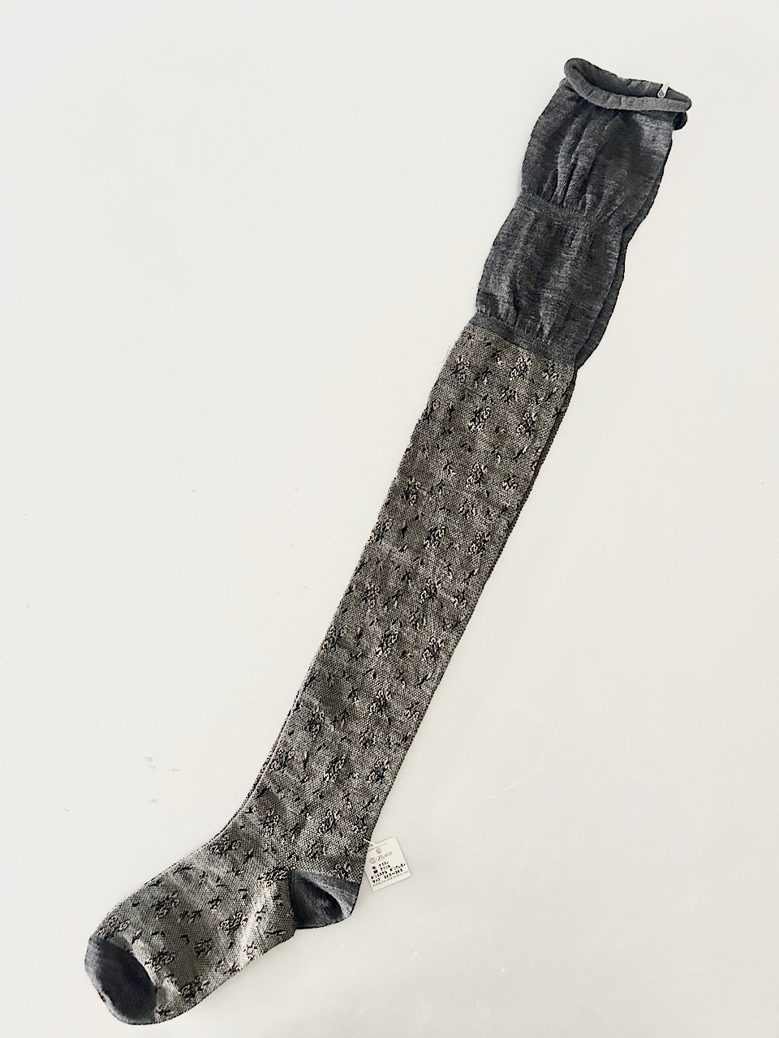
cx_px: 390
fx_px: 780
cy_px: 519
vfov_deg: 67.3
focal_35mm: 26
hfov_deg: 53.1
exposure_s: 1/60
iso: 500
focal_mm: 5.7
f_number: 1.5
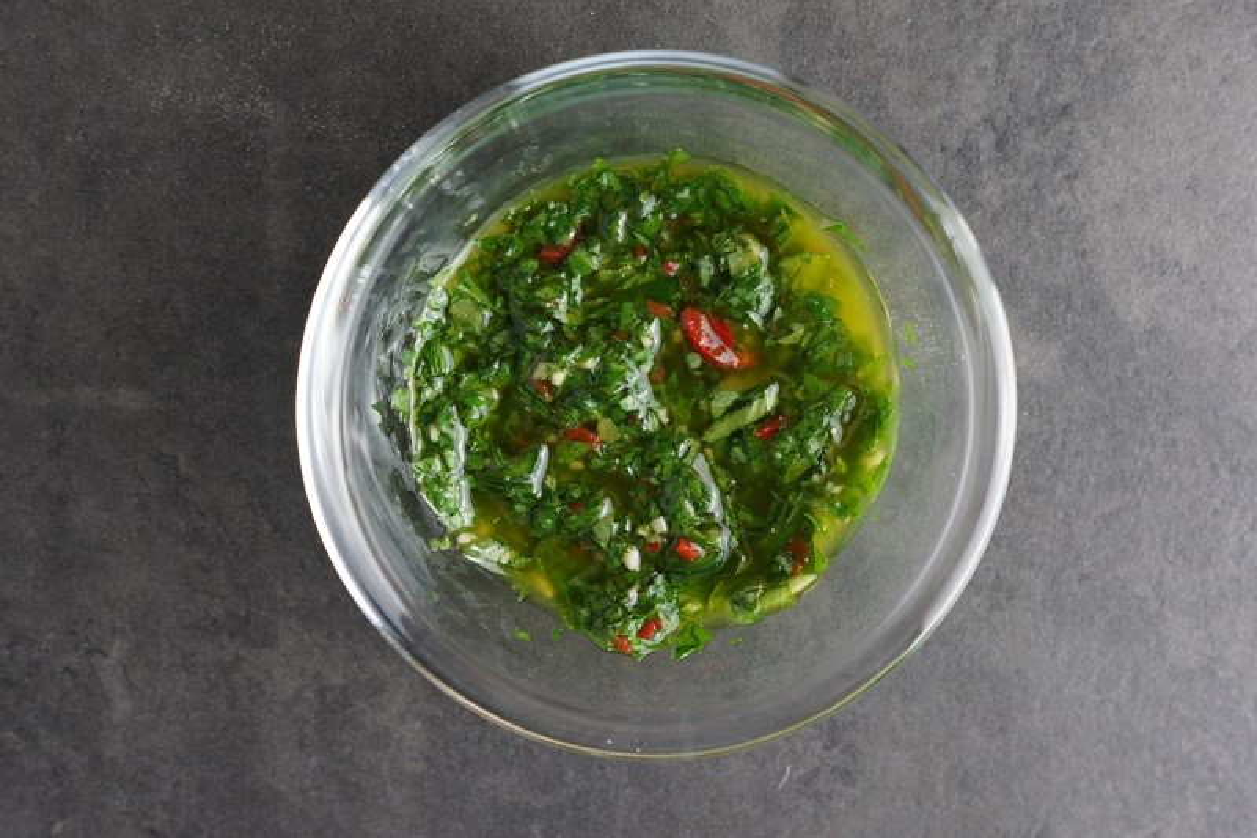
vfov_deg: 18.2
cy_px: 419
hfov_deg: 27.0
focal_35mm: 75
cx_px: 628
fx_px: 2618
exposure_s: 1/80
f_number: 4
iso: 400
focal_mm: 50
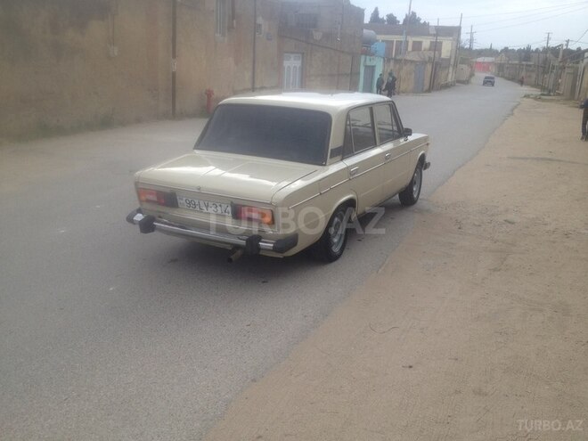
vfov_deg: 40.7
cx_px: 294
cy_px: 220
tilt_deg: -17.9
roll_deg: -0.6
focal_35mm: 35
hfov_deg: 52.6
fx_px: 595
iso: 50
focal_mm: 4.28
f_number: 2.4
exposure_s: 1/552
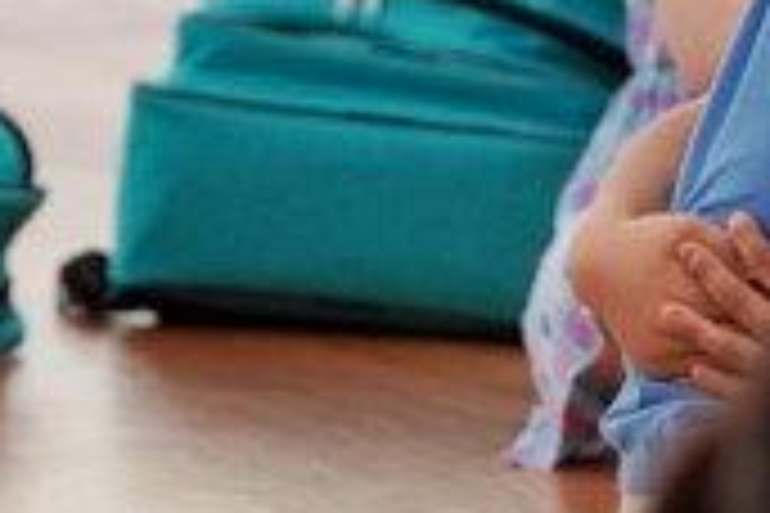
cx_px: 1432
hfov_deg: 2.0
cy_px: -54
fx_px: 22564
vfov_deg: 1.3
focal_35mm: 1055
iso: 1250
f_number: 4
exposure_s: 1/250
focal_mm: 200
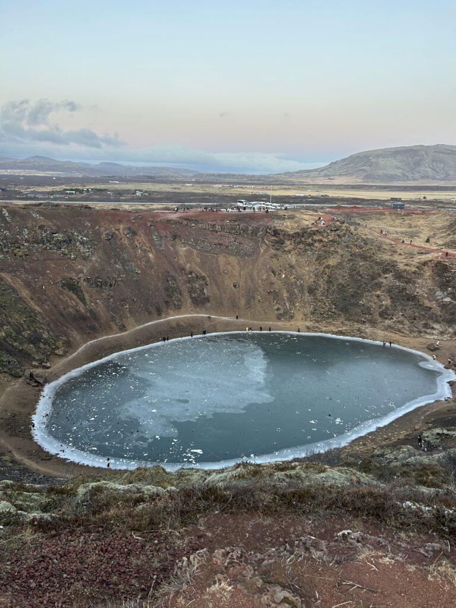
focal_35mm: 26
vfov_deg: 67.3
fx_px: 457
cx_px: 228
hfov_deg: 53.1
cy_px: 304
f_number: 1.5
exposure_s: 1/121
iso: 125
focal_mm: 5.7
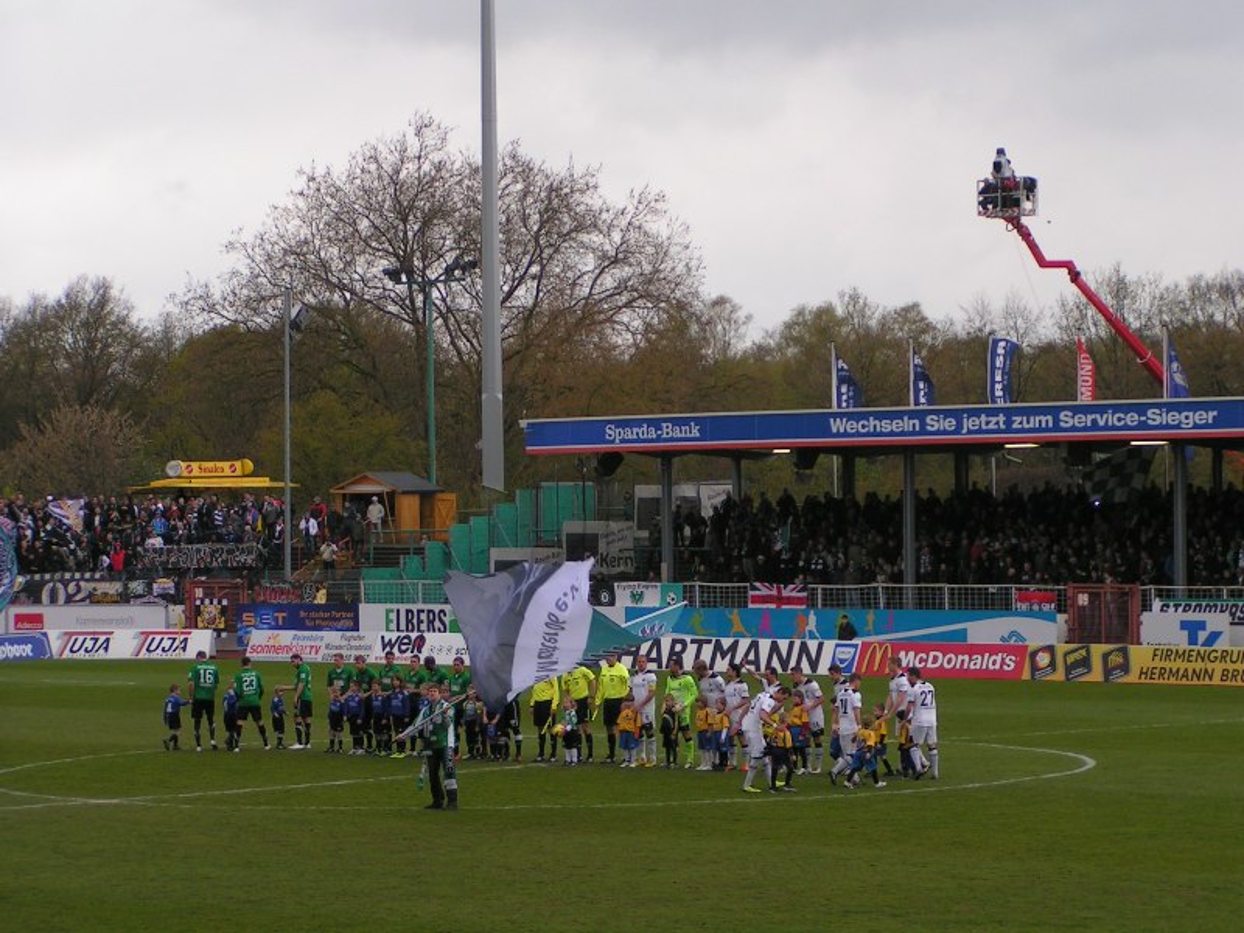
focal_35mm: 114
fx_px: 4097
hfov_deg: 17.3
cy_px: 466
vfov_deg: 13.0
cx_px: 622
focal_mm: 17.4
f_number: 3.5
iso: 50
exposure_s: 1/320
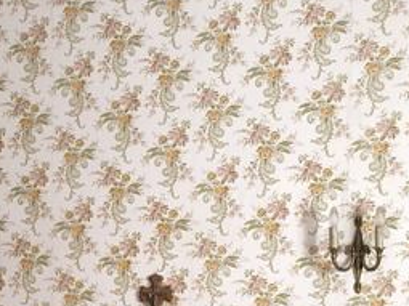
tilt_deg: -4.8
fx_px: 1039
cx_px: 90
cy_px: 340
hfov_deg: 22.0
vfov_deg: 16.3
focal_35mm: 88
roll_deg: -0.3
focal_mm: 4
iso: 40
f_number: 1.8
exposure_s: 1/20
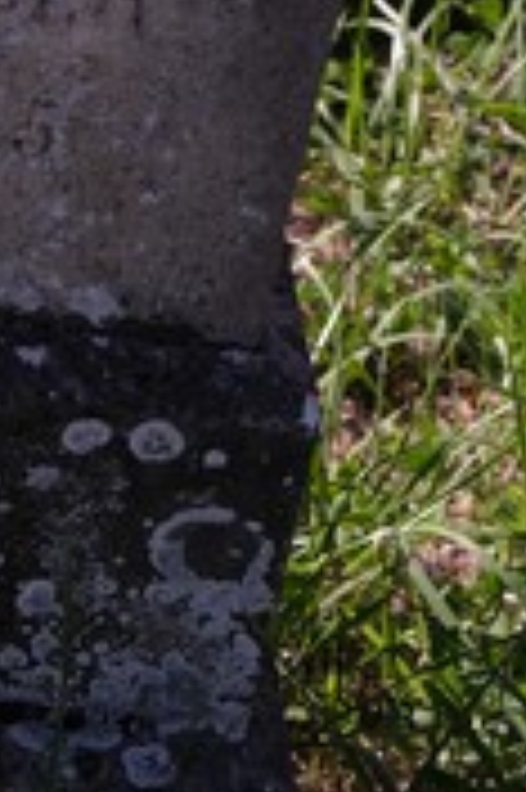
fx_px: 4787
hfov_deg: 6.3
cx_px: -112
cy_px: -58
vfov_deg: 9.4
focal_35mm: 218
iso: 80
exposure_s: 1/250
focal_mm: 42.5
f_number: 5.6
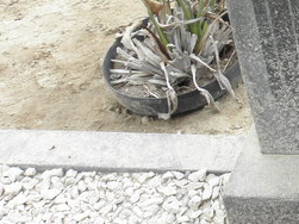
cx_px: 463
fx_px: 717
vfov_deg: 16.8
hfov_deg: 20.0
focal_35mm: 83
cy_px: -60
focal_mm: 4.6
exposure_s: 1/50
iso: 64
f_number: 5
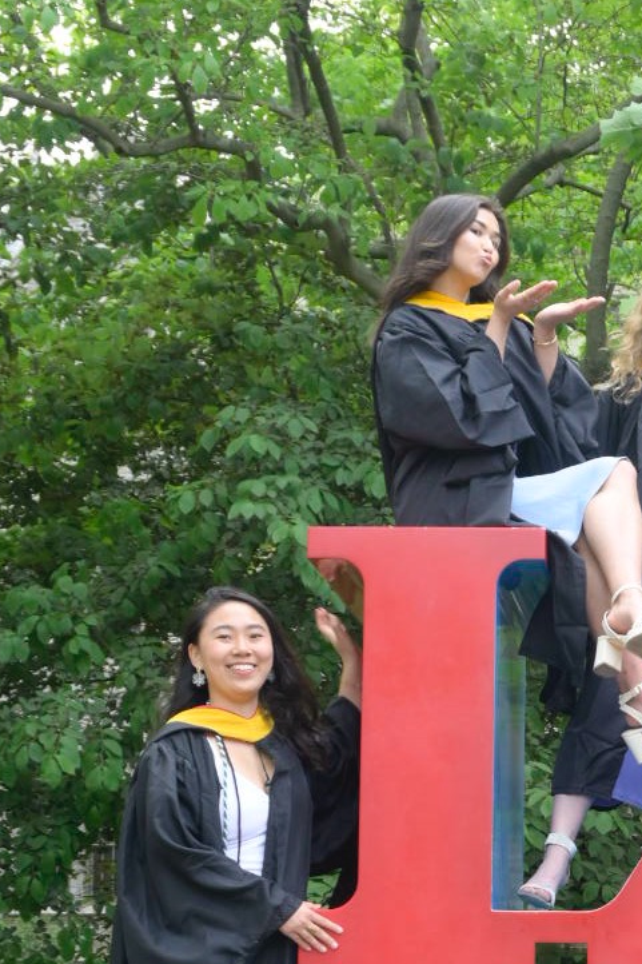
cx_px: 699
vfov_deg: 21.8
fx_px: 2477
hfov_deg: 14.4
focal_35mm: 93
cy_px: 758
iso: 250
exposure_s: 1/60
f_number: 5.6
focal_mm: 27.5
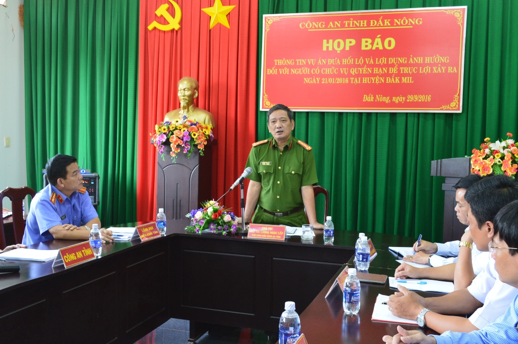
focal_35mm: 36
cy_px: 172
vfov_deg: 36.8
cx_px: 259
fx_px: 518
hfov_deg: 53.2
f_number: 6.3
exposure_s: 1/15
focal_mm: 24
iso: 800
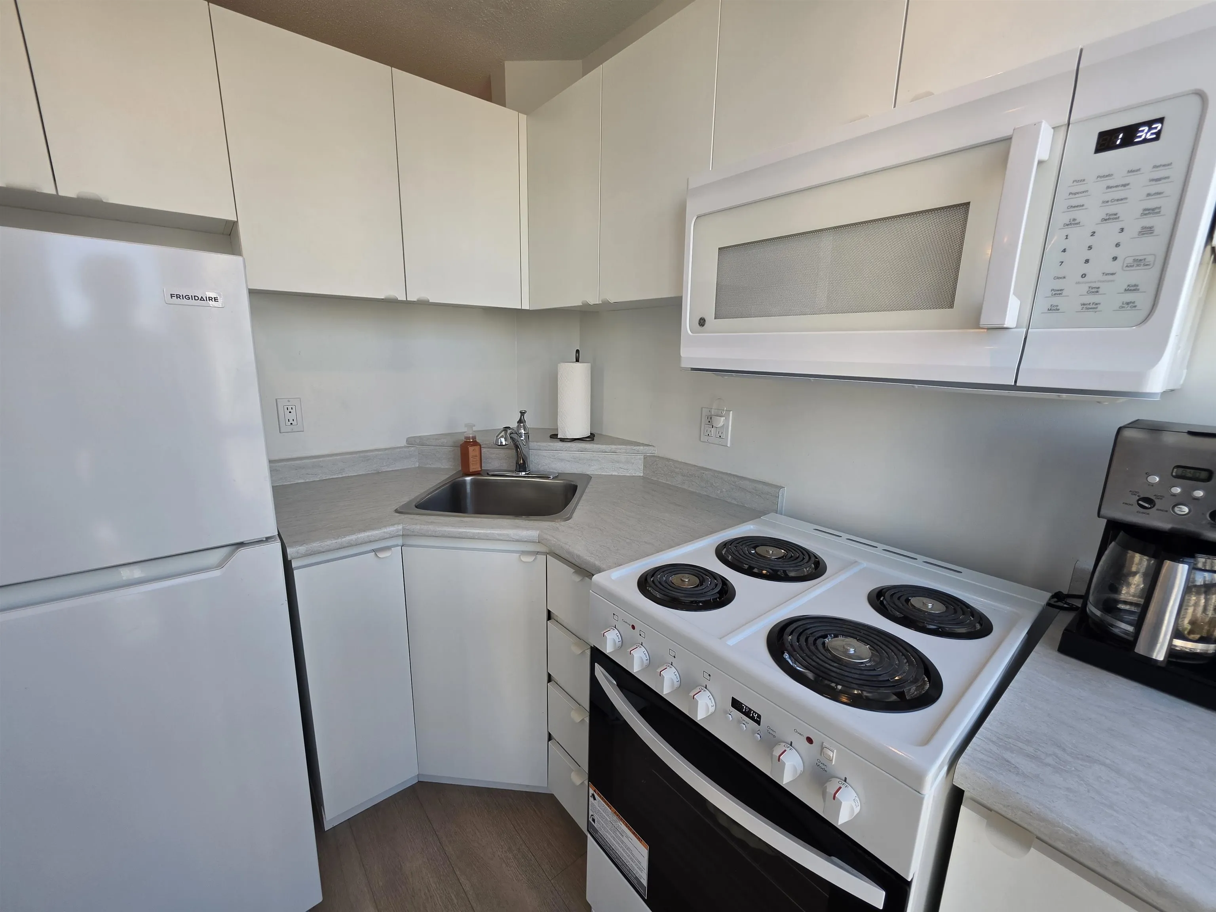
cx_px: 608
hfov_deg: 106.2
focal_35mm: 13
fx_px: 457
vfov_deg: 89.9
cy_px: 456
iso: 40
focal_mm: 2.2
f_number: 1.9
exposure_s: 1/120
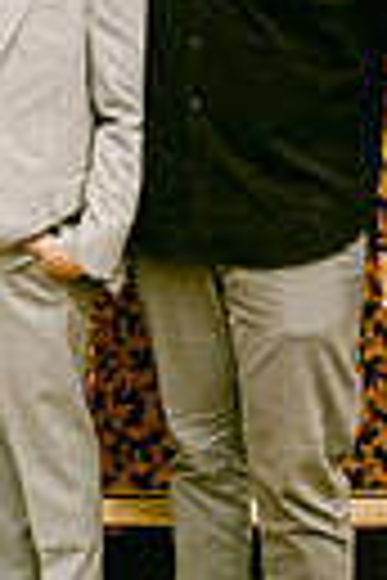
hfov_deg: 15.8
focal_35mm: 84
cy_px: 18
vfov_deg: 23.3
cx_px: -50
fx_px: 1354
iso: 800
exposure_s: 1/125
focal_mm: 16
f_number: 2.8
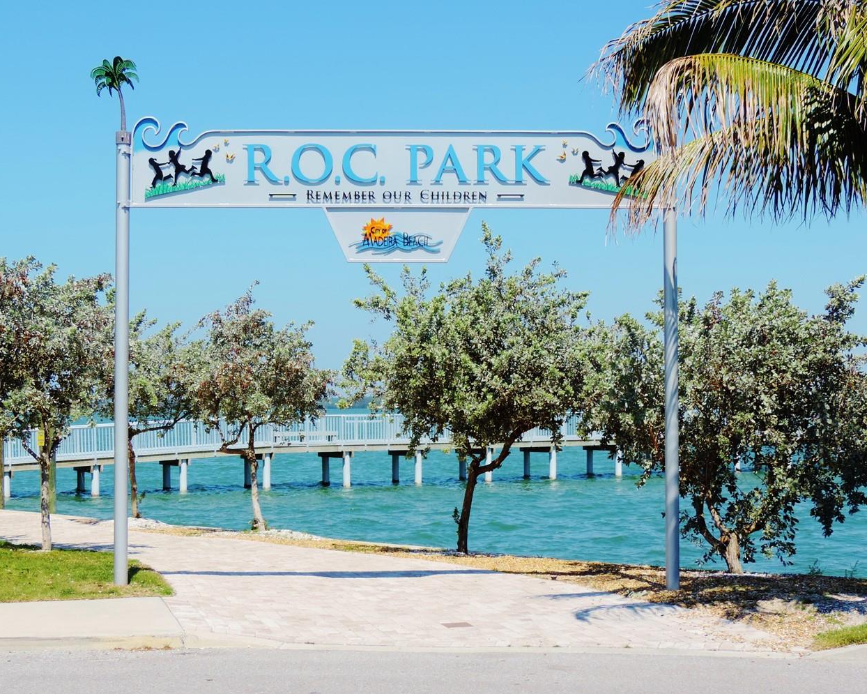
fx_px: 1514
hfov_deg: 31.9
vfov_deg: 25.8
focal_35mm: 59
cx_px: 399
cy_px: 374
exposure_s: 1/1000
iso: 80
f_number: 3.5
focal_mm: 8.3
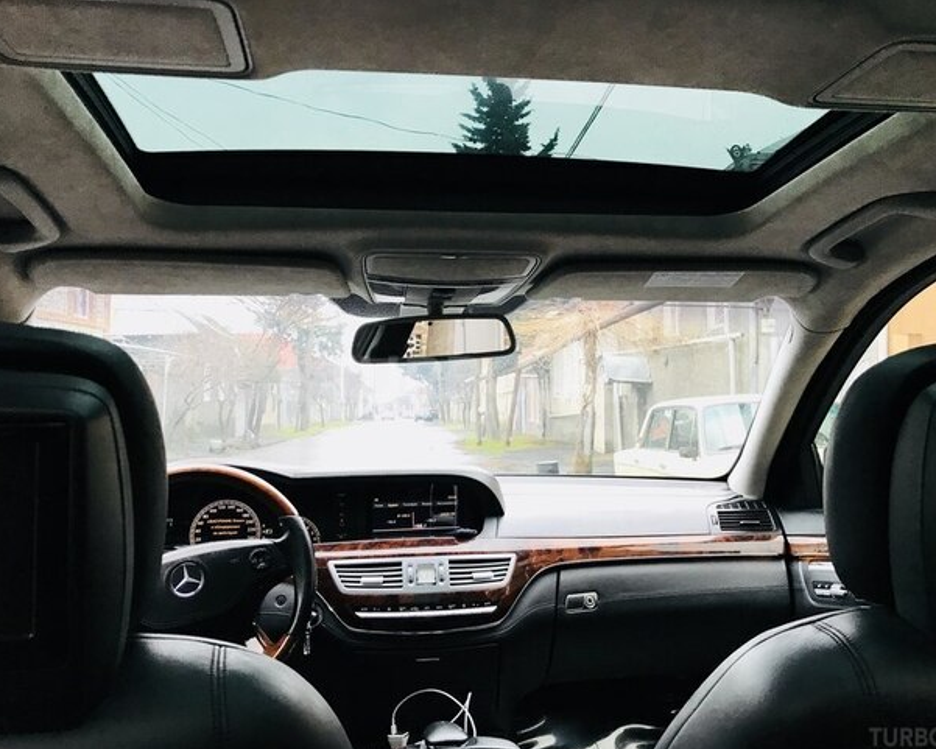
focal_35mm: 30
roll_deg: -1.3
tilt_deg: -0.1
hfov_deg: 58.8
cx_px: 480
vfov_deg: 48.5
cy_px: 379
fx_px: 831
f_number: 1.8
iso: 40
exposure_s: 1/31
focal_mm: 3.99
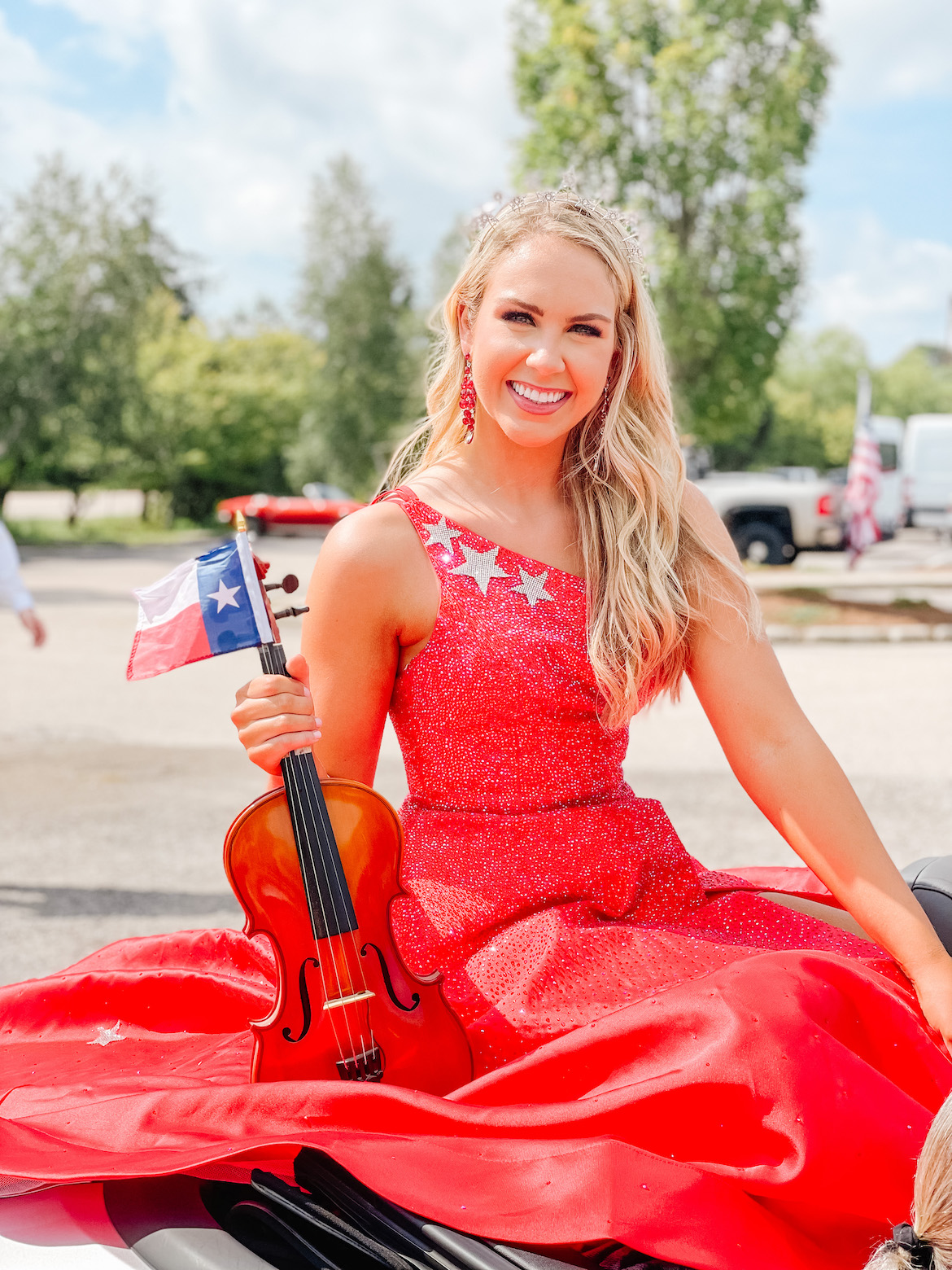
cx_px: 476
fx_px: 1907
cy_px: 635
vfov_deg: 36.8
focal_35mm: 52
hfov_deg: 28.0
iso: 25
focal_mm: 6
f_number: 2
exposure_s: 1/1000
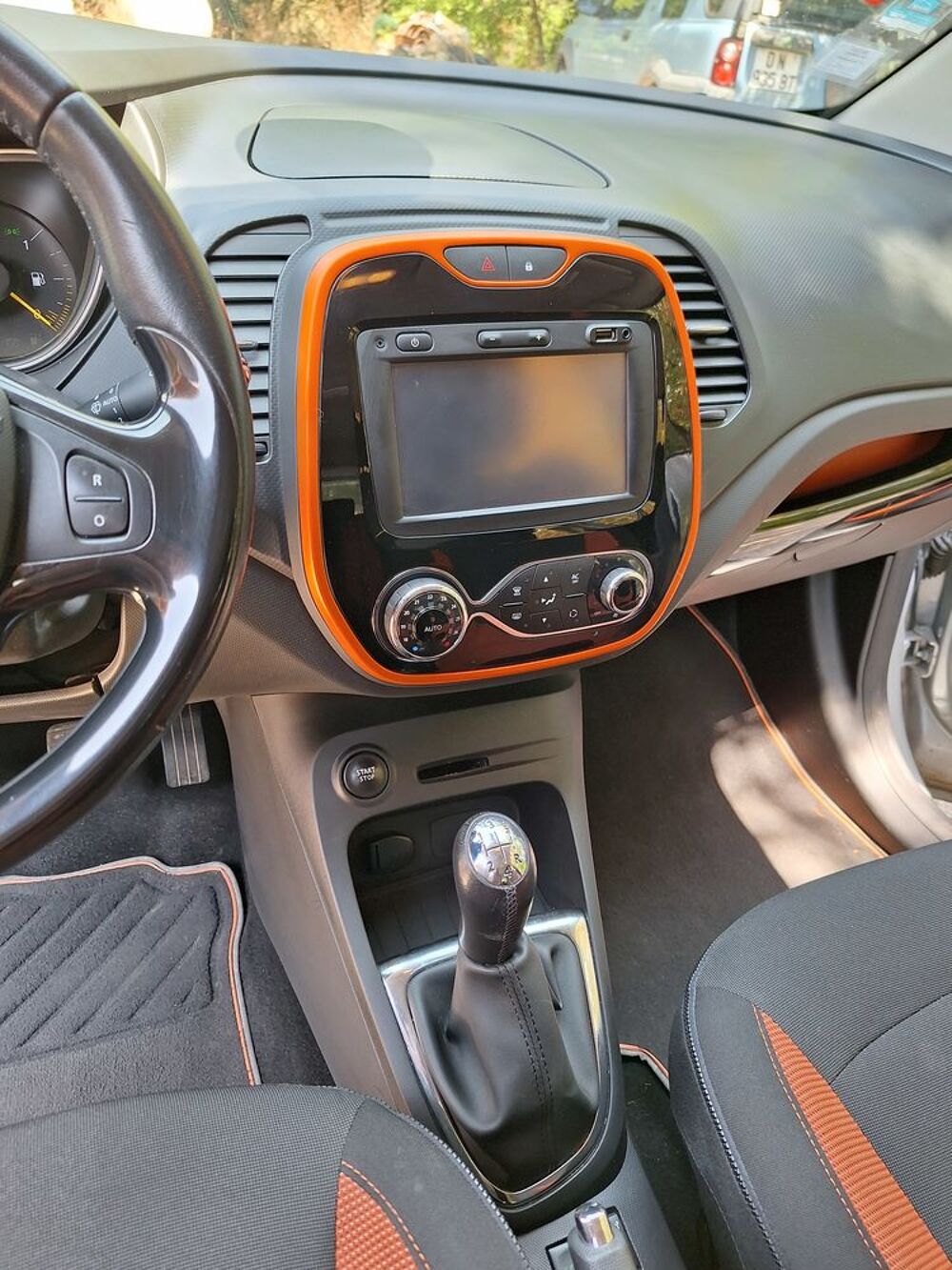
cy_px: 635
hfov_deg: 58.9
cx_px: 476
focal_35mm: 23
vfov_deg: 73.9
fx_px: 843
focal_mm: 5.54
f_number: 1.8
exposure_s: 1/100
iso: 64
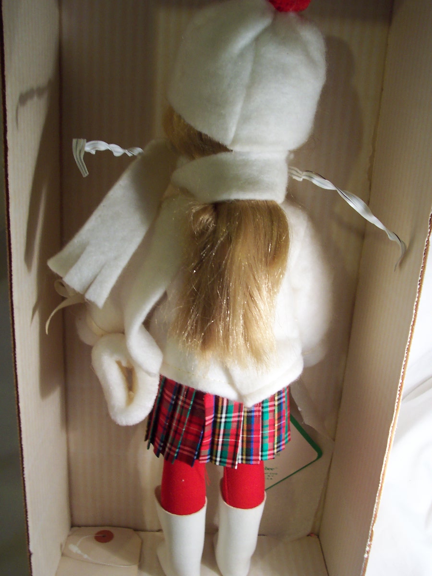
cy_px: 288
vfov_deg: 50.1
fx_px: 616
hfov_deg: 38.7
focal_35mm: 37
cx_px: 216
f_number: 2.8
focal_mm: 5.6
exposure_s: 1/45
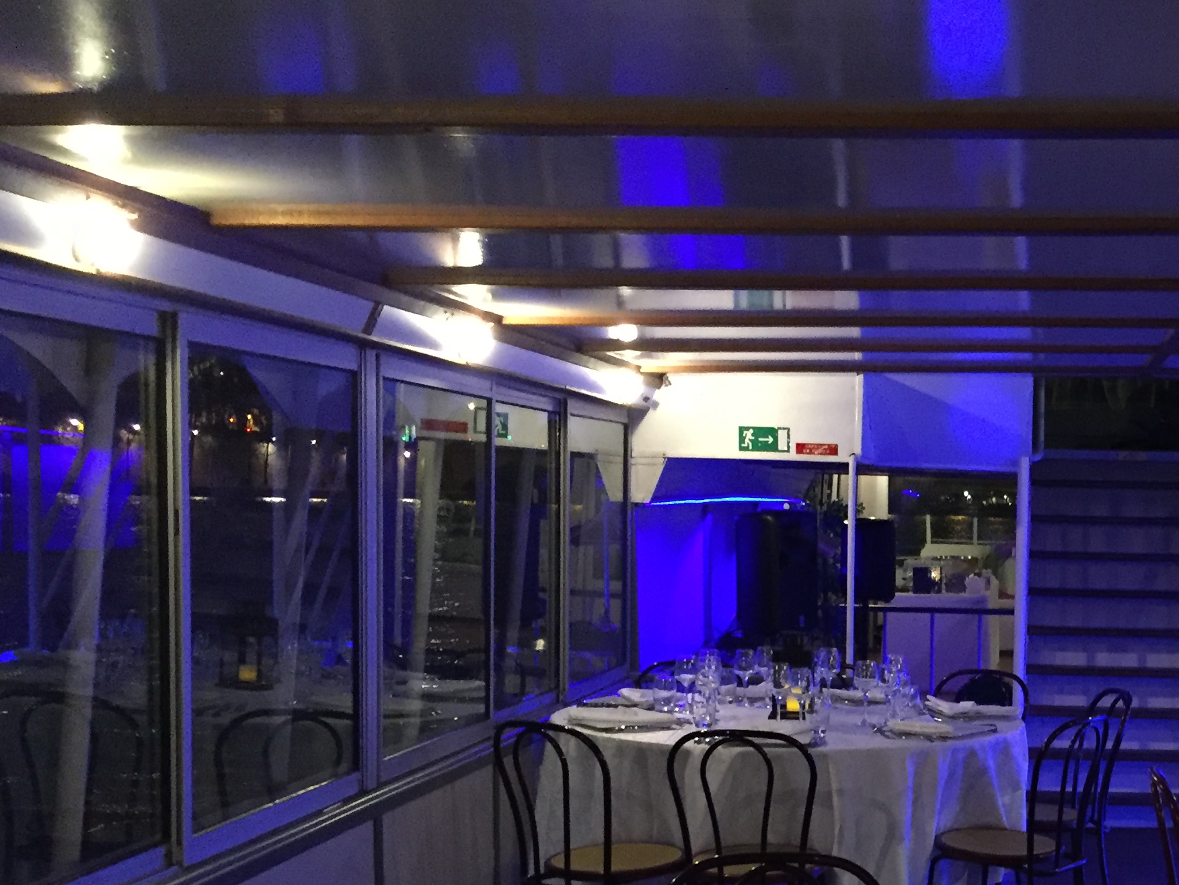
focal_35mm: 54
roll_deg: -2.4
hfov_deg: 33.4
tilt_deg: -8.1
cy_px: 767
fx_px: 1839
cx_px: 1091
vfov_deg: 26.3
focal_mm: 4.15
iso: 320
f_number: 2.2
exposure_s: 1/17
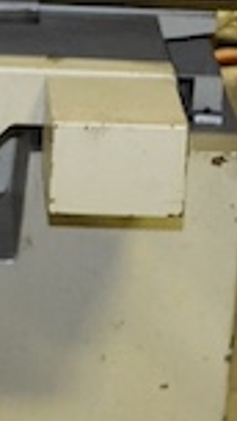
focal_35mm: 168
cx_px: -118
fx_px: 1878
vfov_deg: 11.9
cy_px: -304
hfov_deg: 7.1
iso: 5000
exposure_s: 1/160
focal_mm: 24
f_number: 4
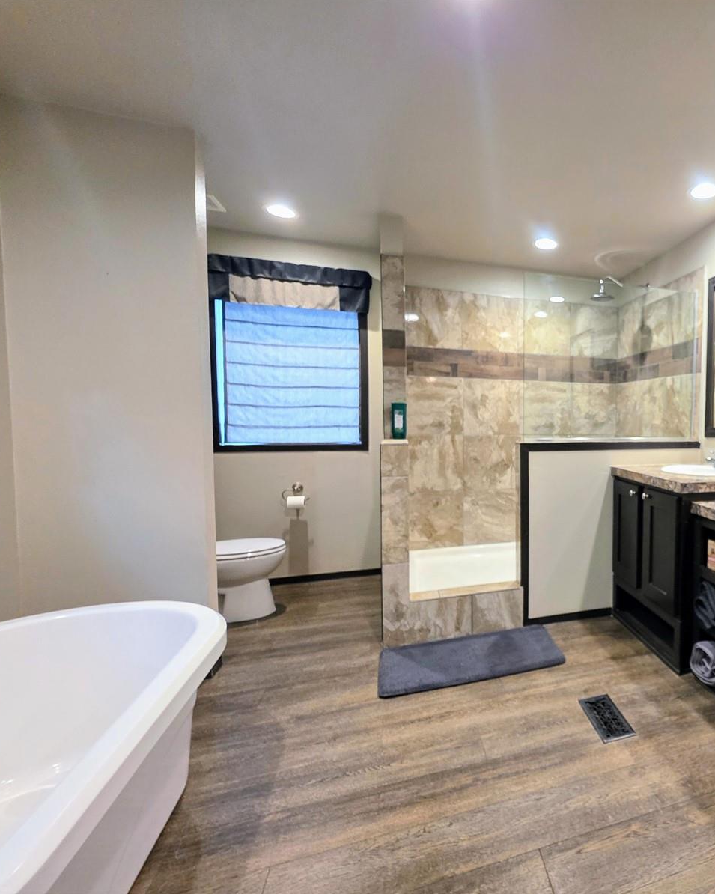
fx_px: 450
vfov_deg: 89.6
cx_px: 588
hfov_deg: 68.4
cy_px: 446
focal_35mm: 17
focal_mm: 2.2
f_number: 1.9
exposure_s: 1/60
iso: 250
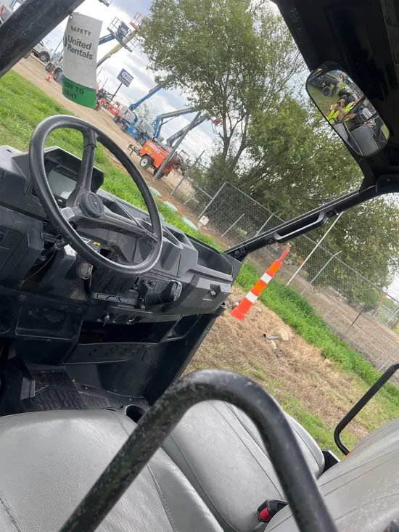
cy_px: 266
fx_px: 399
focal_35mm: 26
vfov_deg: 67.3
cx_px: 200
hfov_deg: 53.1
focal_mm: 5.1
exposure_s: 1/497
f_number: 1.6
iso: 50
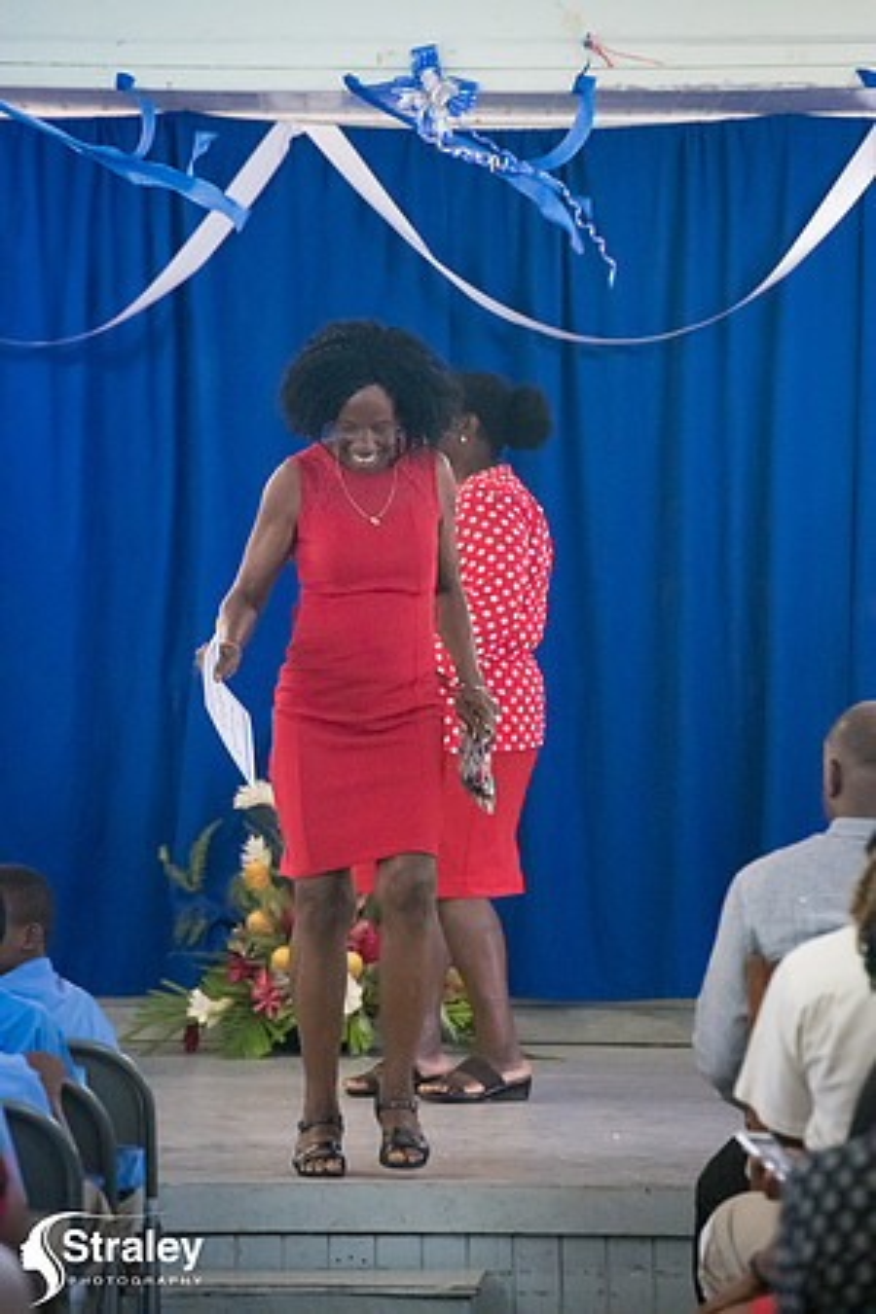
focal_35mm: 200
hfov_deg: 6.9
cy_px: 657
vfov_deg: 10.3
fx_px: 7299
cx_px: 438
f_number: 6.3
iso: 25600
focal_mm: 200
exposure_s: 1/200
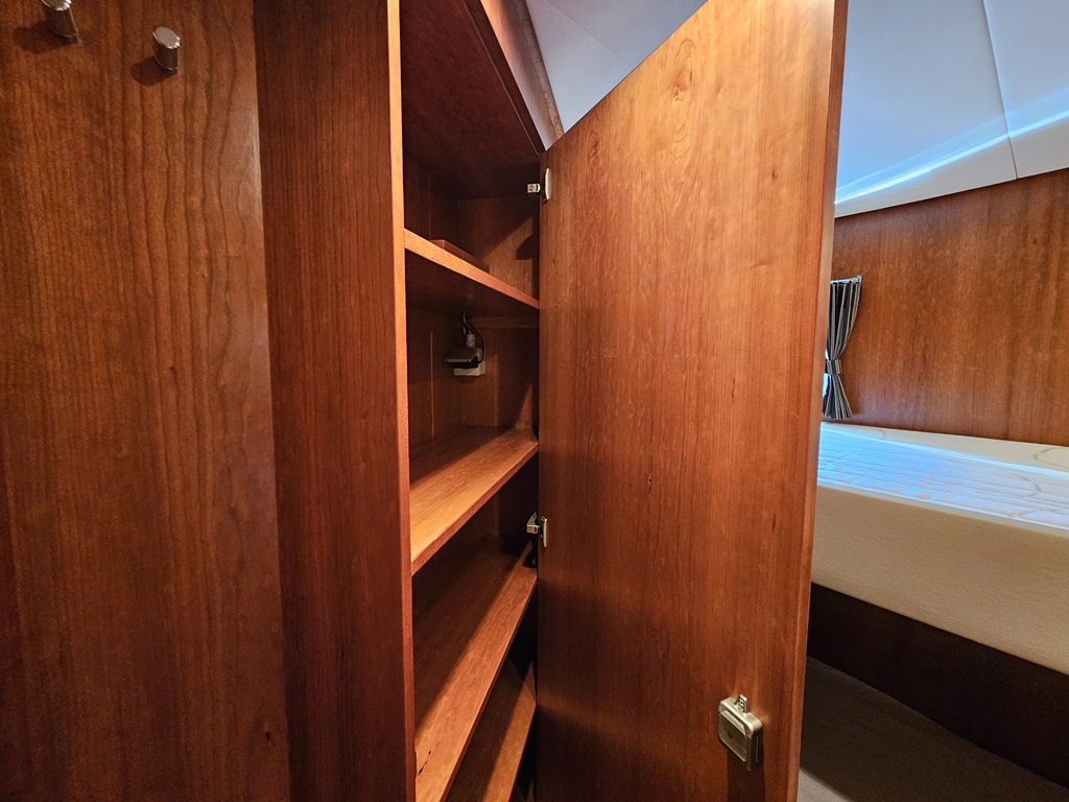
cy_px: 401
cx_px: 534
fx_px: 401
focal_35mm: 13
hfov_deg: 106.2
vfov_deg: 89.9
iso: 800
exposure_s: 1/25
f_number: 2.2
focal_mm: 2.2
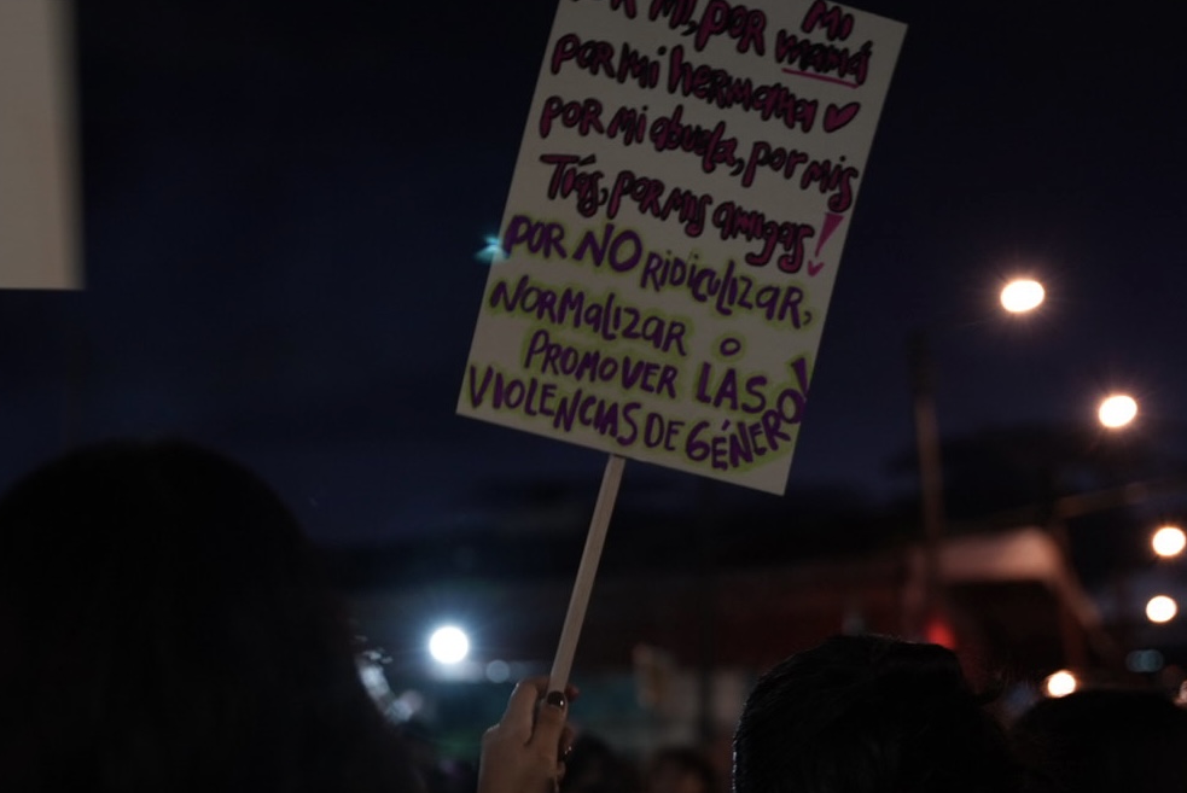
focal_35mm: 54
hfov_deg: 37.0
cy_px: 330
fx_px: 1773
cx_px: 588
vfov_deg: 25.2
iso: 1000
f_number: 2.8
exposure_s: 1/40
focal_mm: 44.6
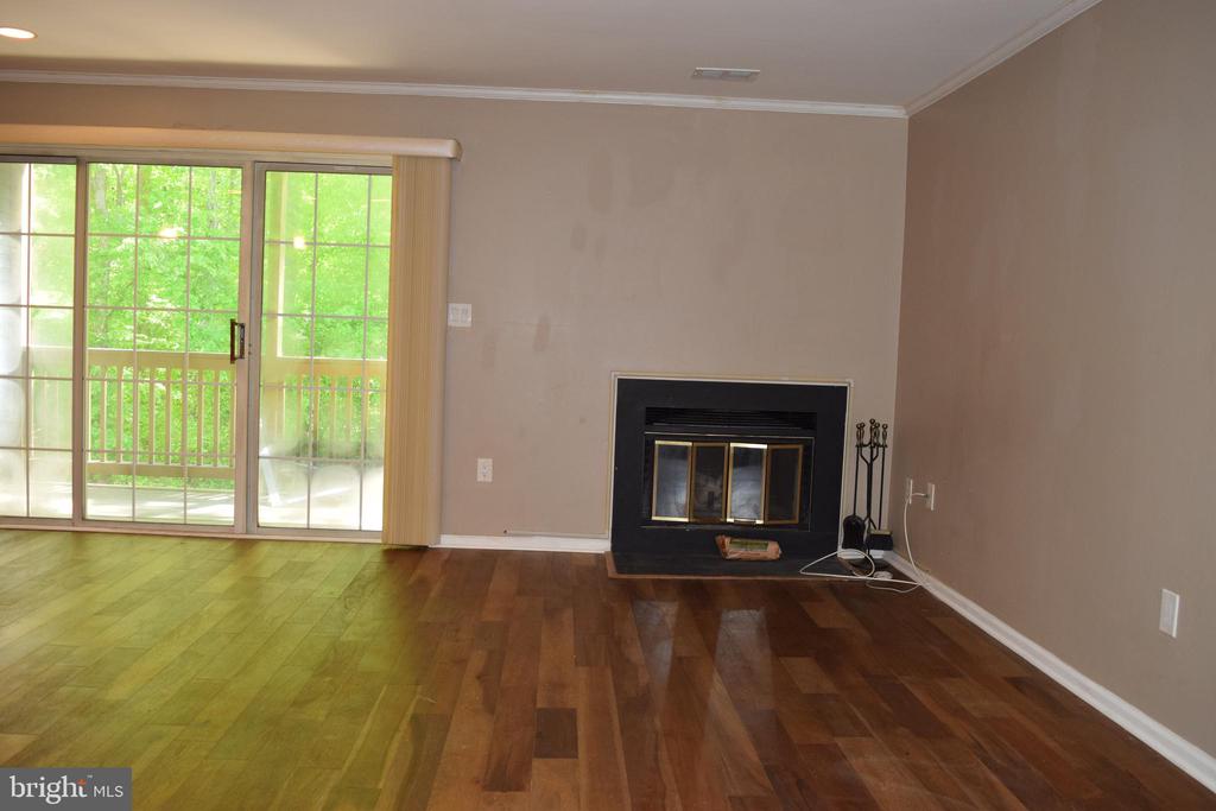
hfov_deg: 59.5
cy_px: 406
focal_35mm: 32
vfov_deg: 41.7
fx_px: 1064
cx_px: 608
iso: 800
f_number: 5.6
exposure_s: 1/125
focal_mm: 21
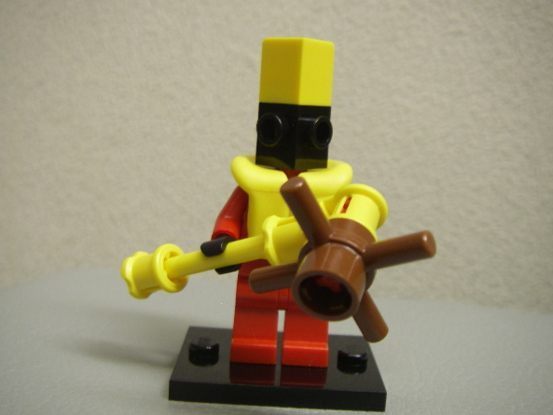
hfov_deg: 45.8
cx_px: 290
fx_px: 655
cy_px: 202
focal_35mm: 41
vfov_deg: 35.1
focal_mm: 6.3
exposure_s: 1/5
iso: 160
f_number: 3.3
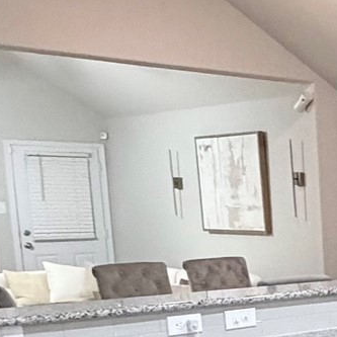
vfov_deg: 22.2
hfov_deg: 15.9
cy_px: 306
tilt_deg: -7.6
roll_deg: +0.1
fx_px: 837
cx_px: 732
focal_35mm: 76
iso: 640
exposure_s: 1/60
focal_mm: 2.22
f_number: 2.2
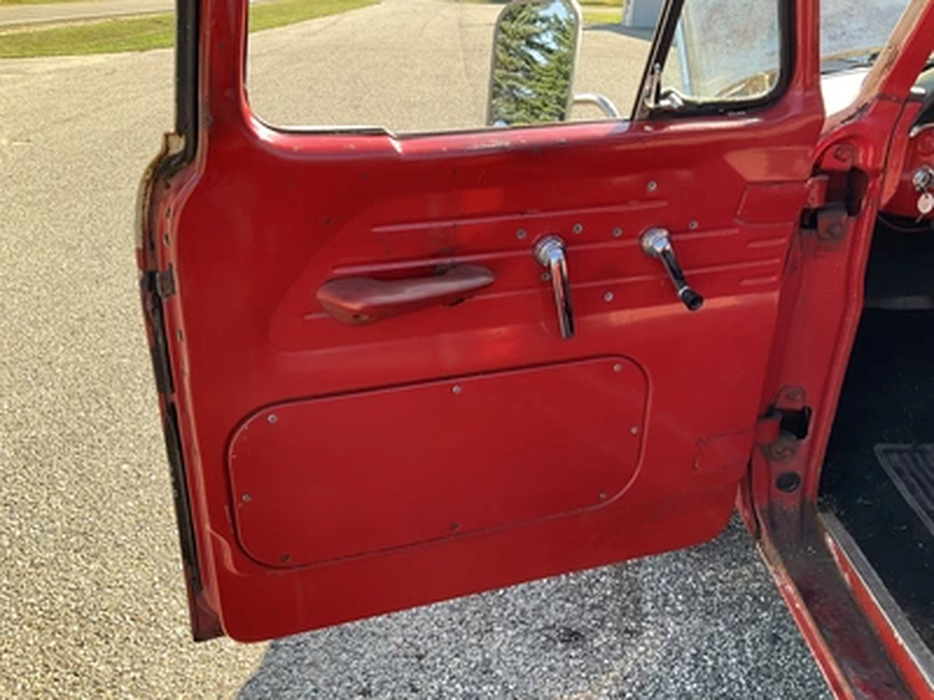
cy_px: 350
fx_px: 782
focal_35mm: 29
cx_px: 467
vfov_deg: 48.2
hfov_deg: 61.7
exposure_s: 1/137
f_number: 1.8
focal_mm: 3
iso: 25
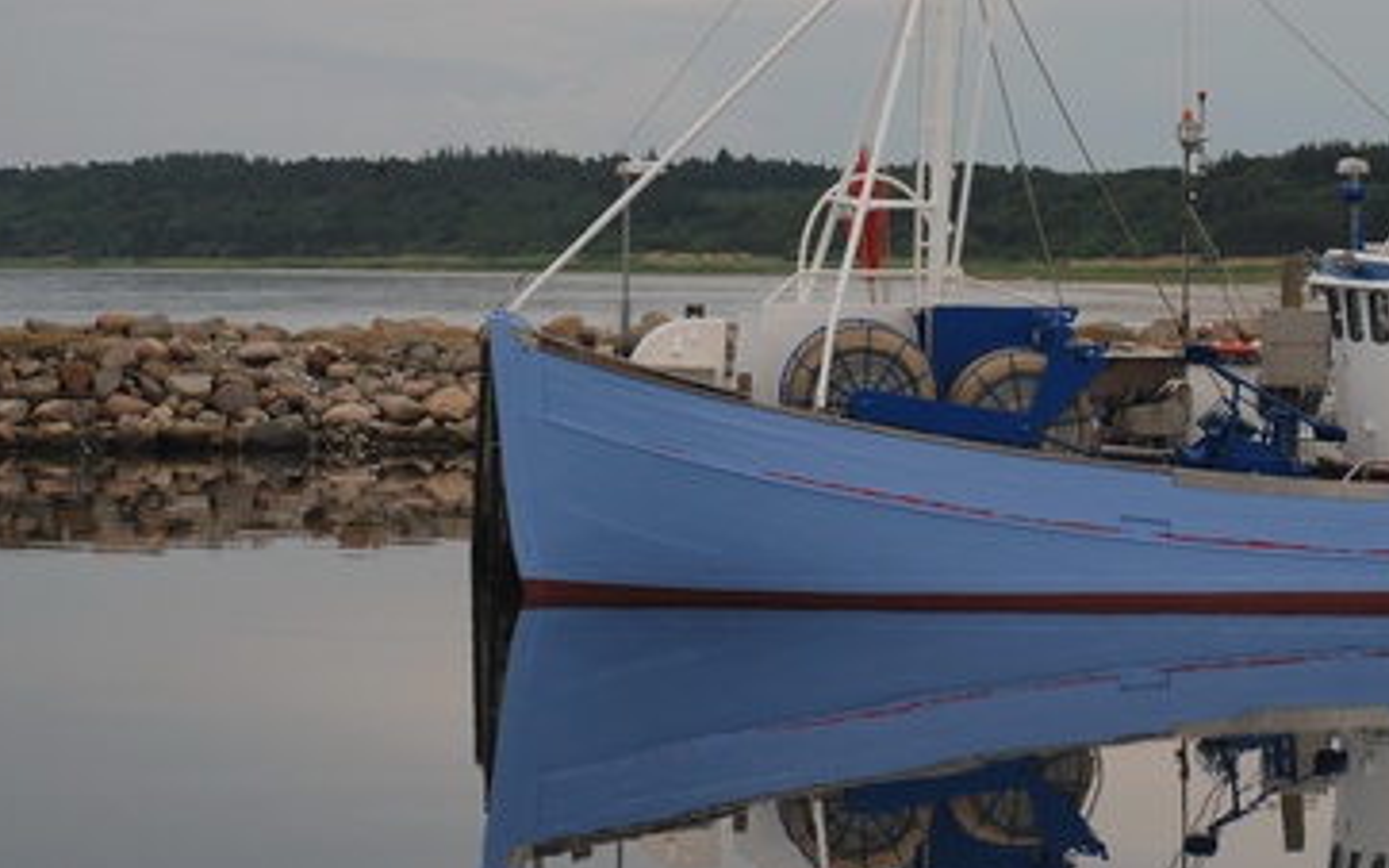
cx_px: 936
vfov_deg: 8.3
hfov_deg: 13.3
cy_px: 142
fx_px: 5941
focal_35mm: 157
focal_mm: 58
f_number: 5.6
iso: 100
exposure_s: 1/200
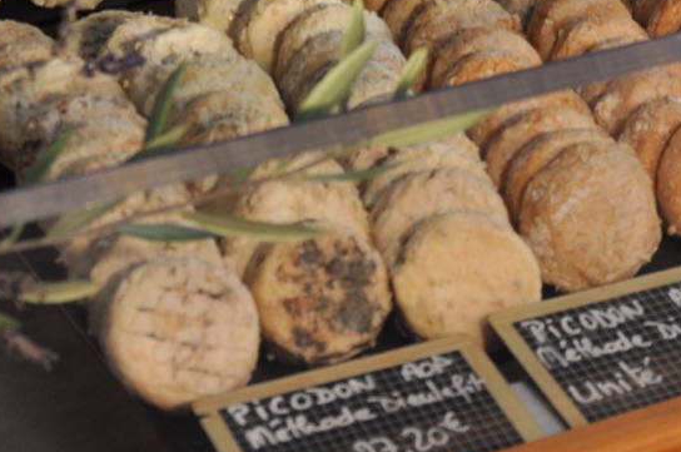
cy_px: -92
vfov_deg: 9.1
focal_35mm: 149
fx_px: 2814
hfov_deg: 13.8
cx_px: 432
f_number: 5
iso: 400
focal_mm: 30
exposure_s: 1/25
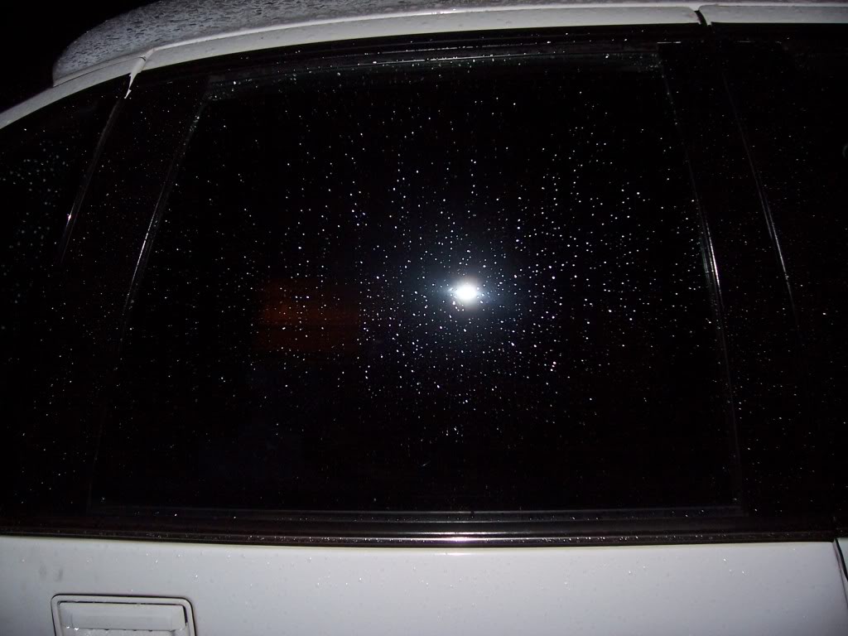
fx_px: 833
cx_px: 424
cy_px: 318
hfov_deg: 54.0
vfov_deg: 41.8
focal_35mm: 34
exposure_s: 1/2
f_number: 2.7
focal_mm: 5.6
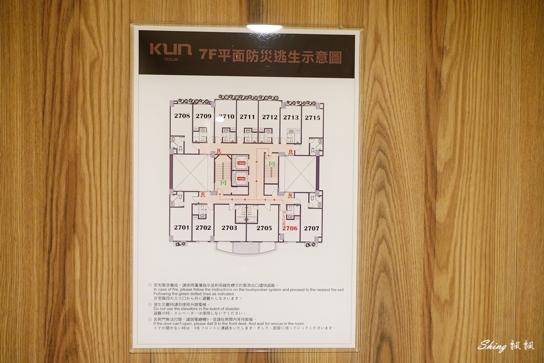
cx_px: 272
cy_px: 182
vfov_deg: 45.0
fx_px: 438
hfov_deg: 63.7
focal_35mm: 29
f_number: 5.6
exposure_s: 1/30
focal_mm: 29
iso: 1600
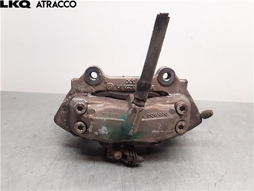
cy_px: 96
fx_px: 205
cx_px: 127
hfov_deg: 63.4
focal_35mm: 28
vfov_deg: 49.7
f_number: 1.9
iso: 100
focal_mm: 2.91
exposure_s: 1/100
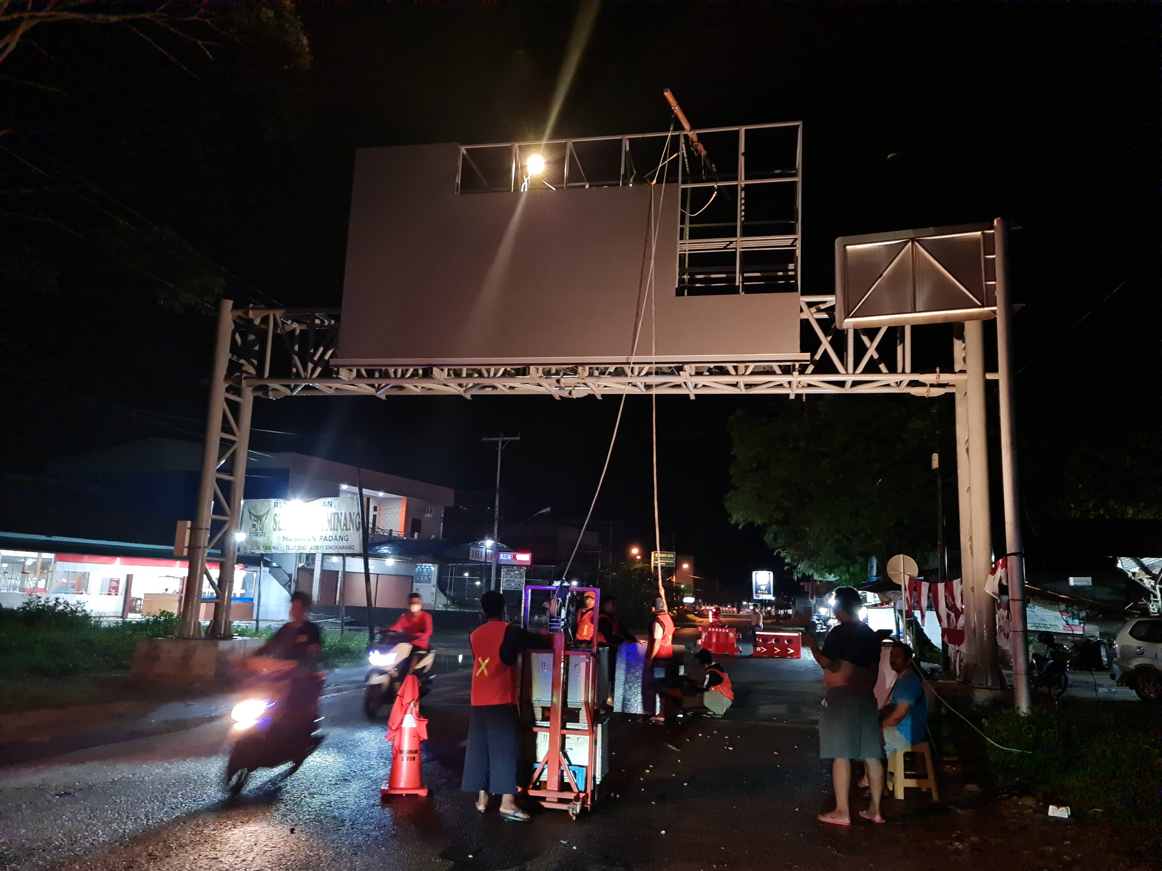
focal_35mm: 27
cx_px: 581
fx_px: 906
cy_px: 436
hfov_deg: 65.3
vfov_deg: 51.4
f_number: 2
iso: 1250
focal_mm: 5.9
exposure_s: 1/17
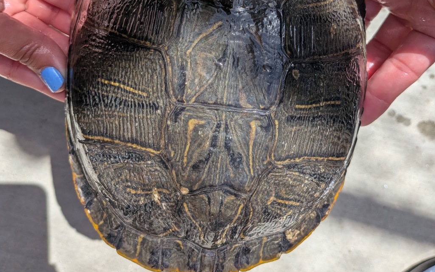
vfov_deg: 35.4
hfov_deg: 56.7
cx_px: 217
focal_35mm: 34
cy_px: 36
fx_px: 403
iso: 29
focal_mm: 4.53
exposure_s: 1/1543
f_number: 1.7
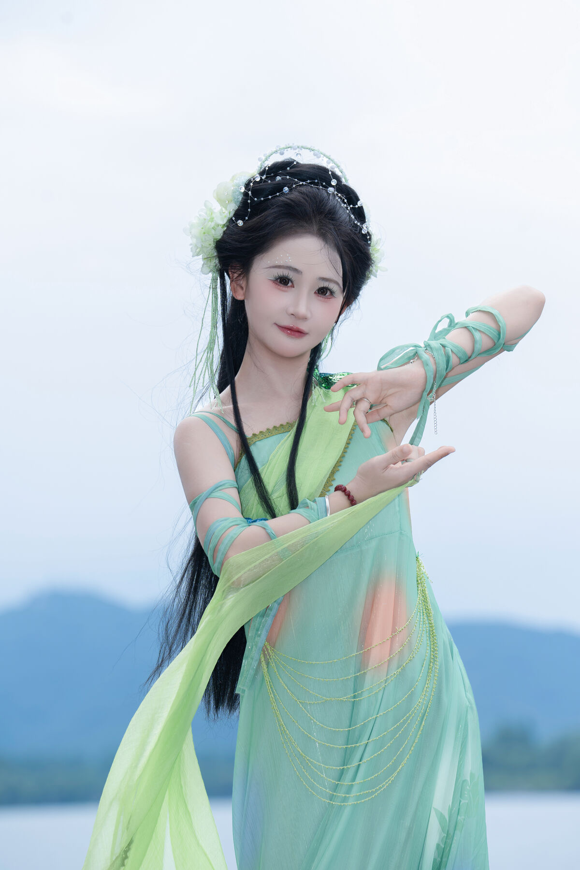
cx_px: 290
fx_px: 3987
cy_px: 435
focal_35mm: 165
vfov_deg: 12.5
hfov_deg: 8.3
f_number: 5.6
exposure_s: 1/250
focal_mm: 165
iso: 160
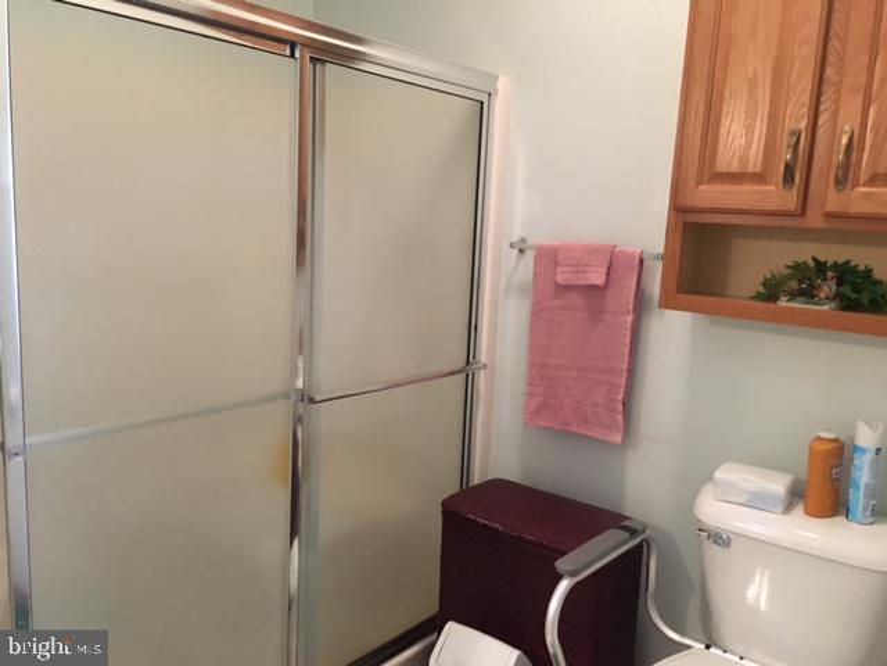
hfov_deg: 61.7
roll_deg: -3.5
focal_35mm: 29
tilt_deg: -8.7
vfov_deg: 48.2
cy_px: 333
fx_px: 743
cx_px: 444
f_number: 2.2
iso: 200
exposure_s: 1/20
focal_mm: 4.15
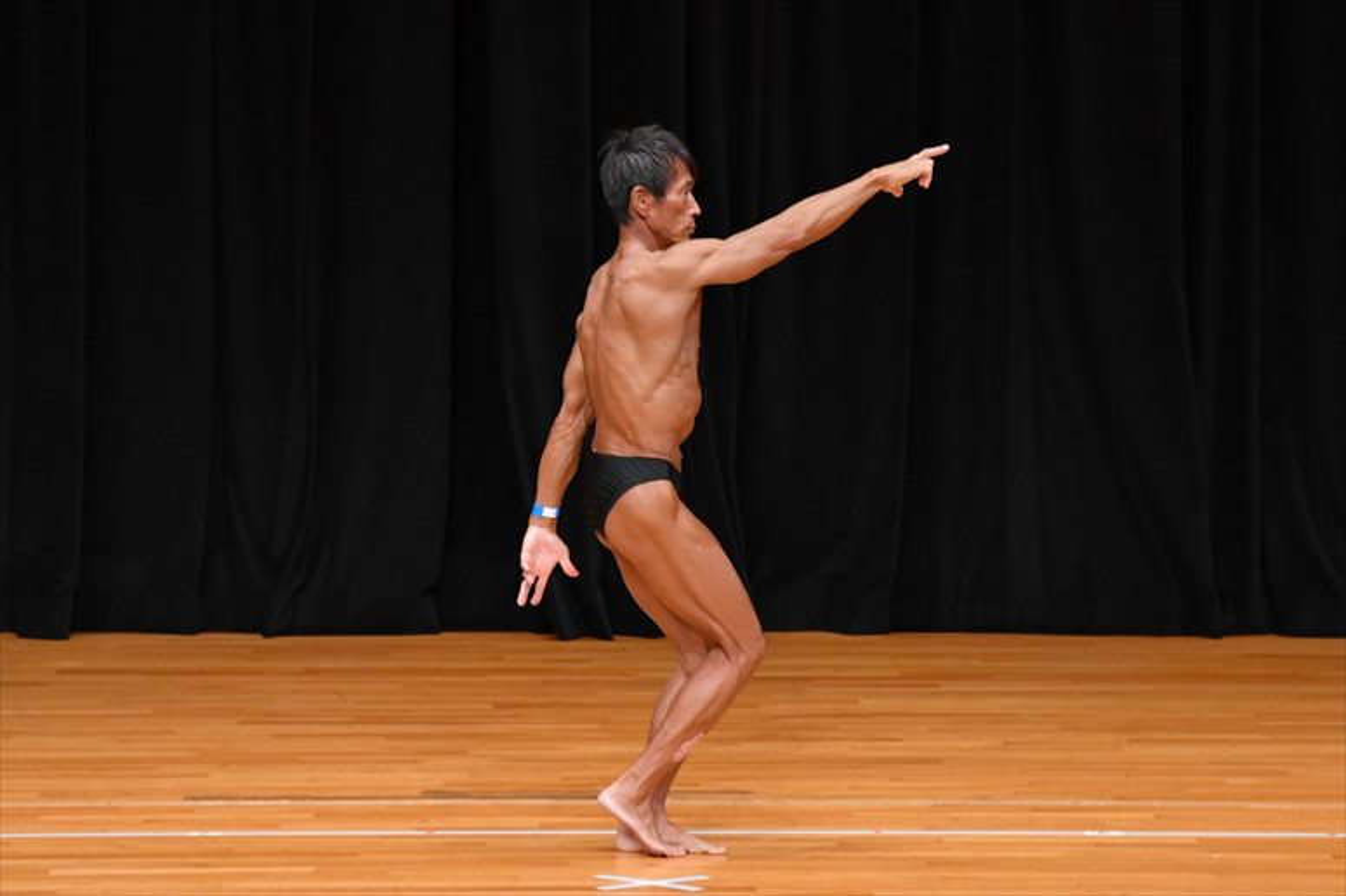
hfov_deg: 7.2
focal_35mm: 285
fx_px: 10651
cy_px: 448
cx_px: 673
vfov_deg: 4.8
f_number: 5.6
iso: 3200
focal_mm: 190
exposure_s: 1/400
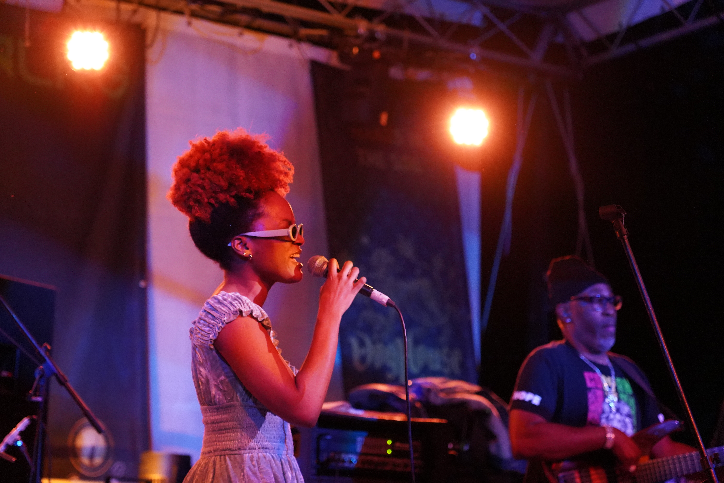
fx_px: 2112
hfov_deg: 19.5
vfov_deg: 13.0
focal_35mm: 105
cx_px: 362
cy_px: 242
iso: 10000
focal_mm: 105
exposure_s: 1/160
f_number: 4
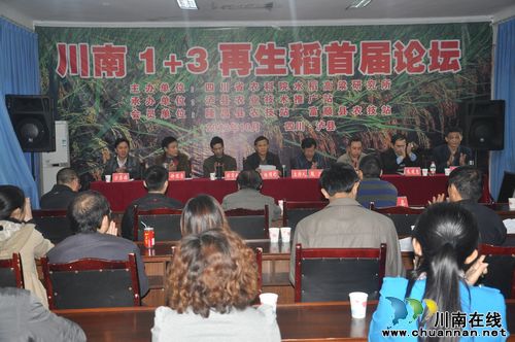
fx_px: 557
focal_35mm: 39
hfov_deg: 49.6
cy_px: 171
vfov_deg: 34.1
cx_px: 258
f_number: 4
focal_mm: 26
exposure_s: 1/60
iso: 800
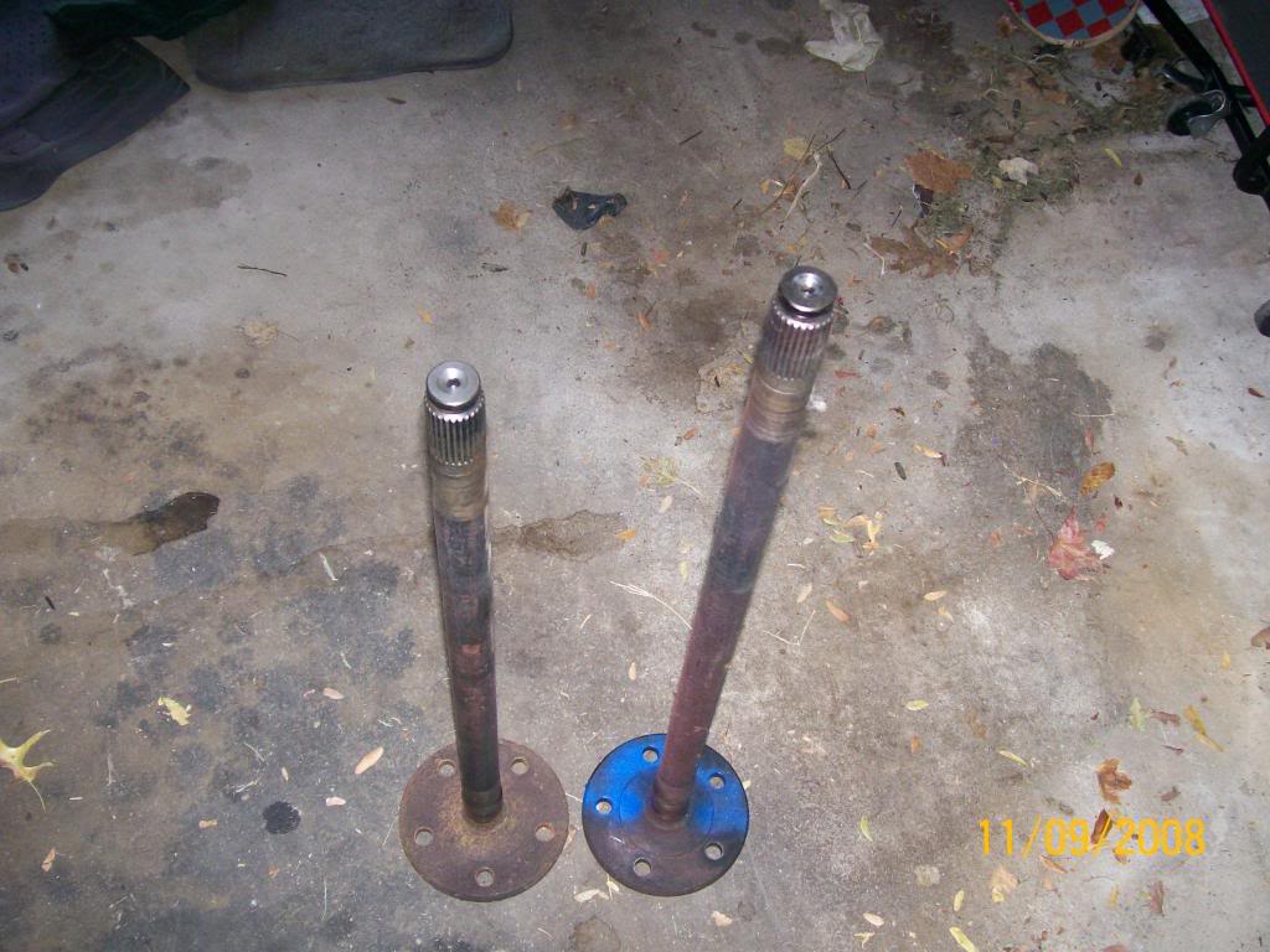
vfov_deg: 39.7
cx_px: 635
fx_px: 1321
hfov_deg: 51.4
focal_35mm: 36
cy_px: 476
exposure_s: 1/64
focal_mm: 6
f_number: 2.7
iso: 140
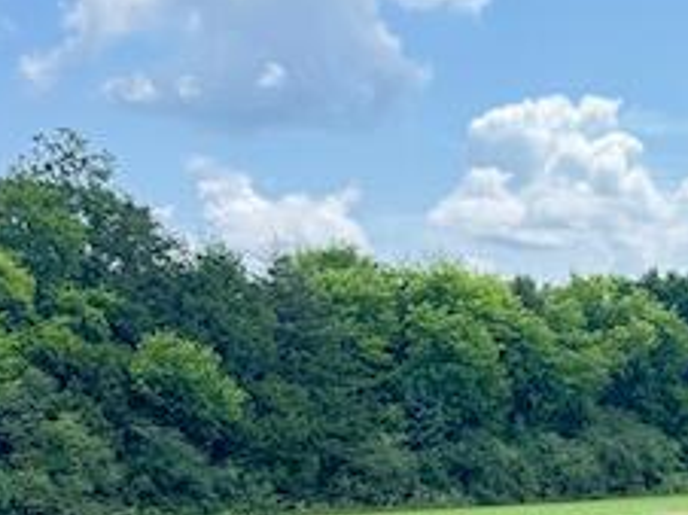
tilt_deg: -6.2
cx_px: 862
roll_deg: +0.7
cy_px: 567
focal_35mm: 68
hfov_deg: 25.2
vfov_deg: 20.6
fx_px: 1350
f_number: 1.78
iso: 80
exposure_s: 1/739
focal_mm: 6.76
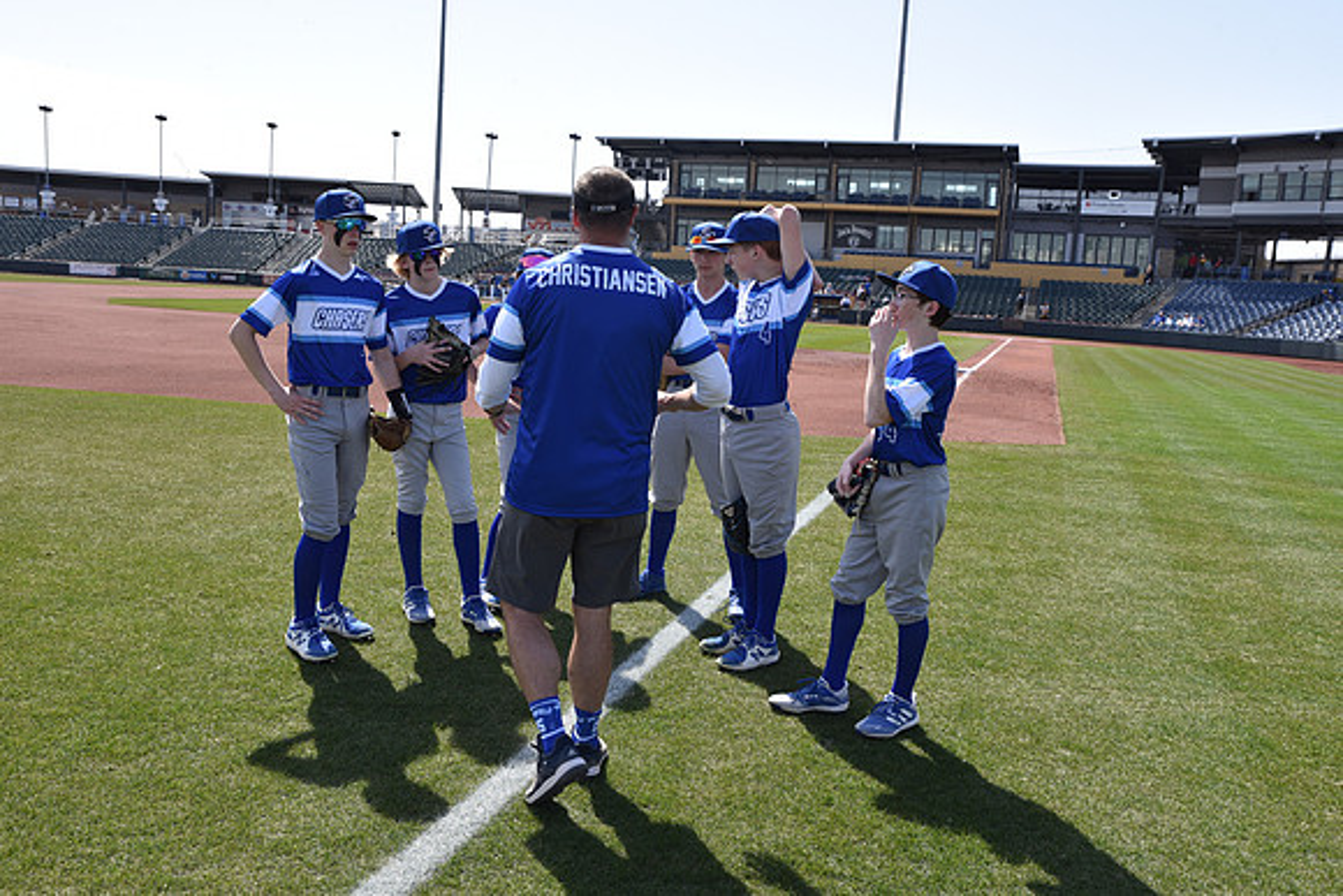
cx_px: 672
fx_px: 1157
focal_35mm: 31
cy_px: 448
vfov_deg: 42.3
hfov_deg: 60.3
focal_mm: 31
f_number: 8
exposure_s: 1/250
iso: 200
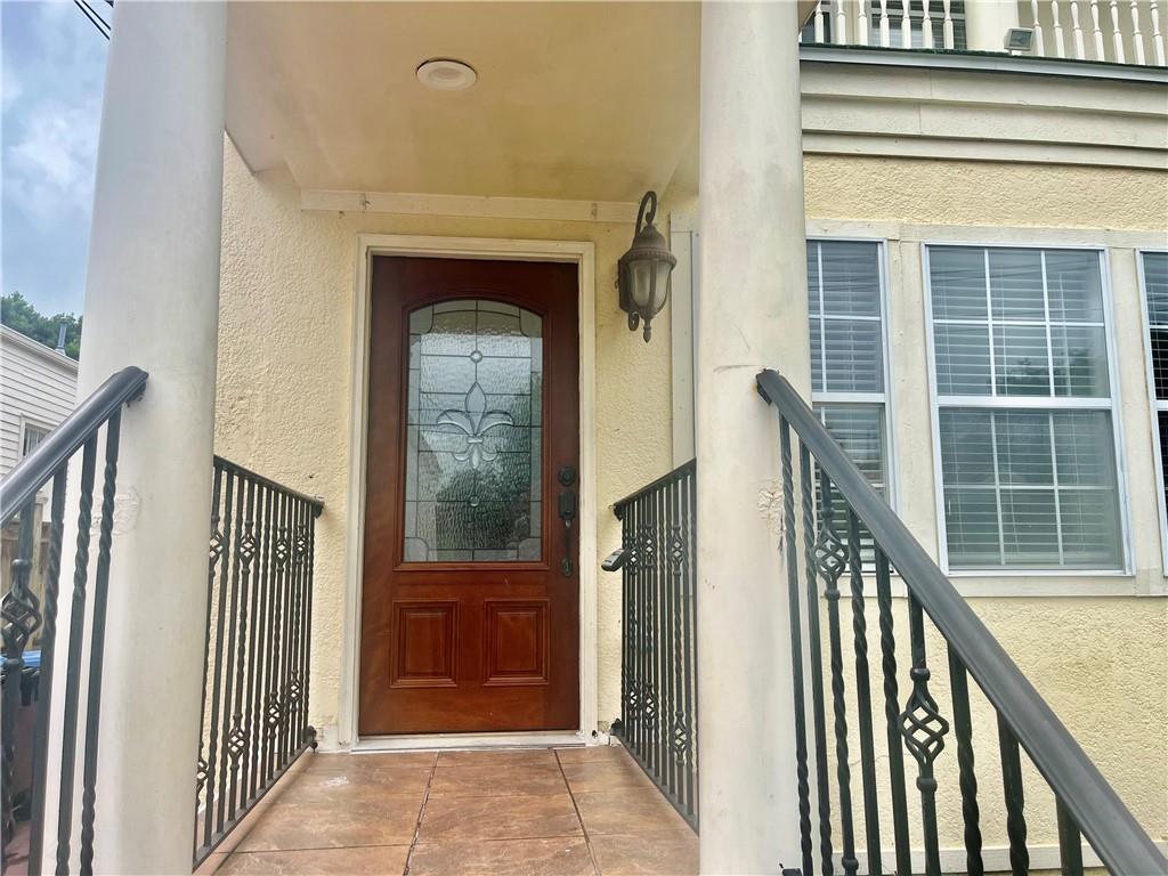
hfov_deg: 67.3
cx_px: 584
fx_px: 877
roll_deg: +0.8
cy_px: 438
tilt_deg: +8.8
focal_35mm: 26
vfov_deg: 53.1
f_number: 1.6
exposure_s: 1/1372
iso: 50
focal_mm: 5.1
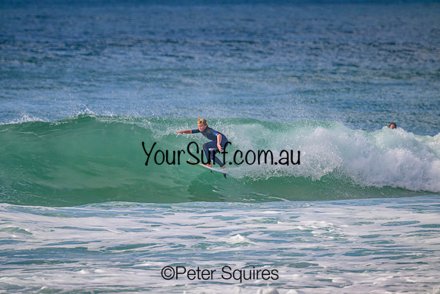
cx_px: 220
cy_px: 147
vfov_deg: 1.7
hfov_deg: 2.6
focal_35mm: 800
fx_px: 9780
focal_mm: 800
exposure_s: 1/2000
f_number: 11
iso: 1000
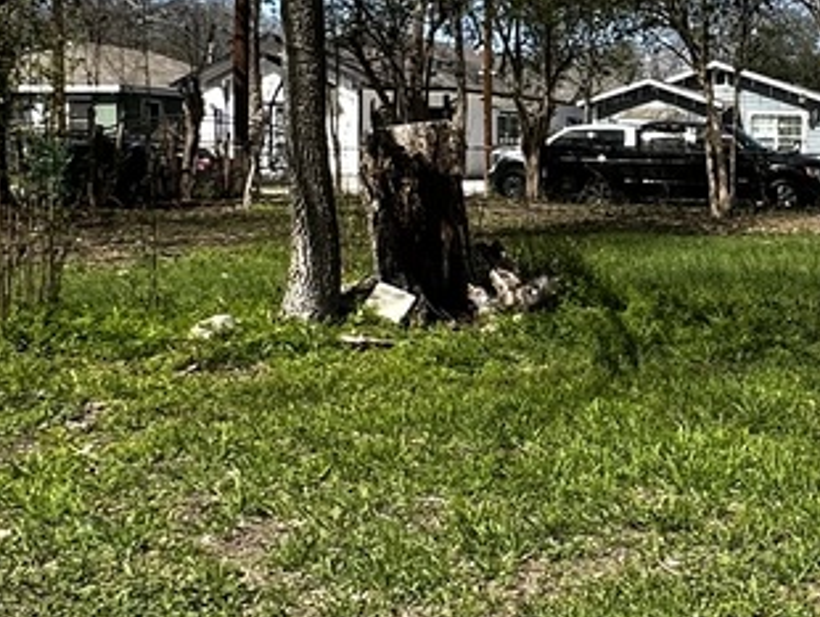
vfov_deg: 22.6
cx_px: 918
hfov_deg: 27.1
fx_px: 1541
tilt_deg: -2.8
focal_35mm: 65
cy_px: 225
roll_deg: -1.0
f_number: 2.2
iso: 50
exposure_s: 1/988
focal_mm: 2.22
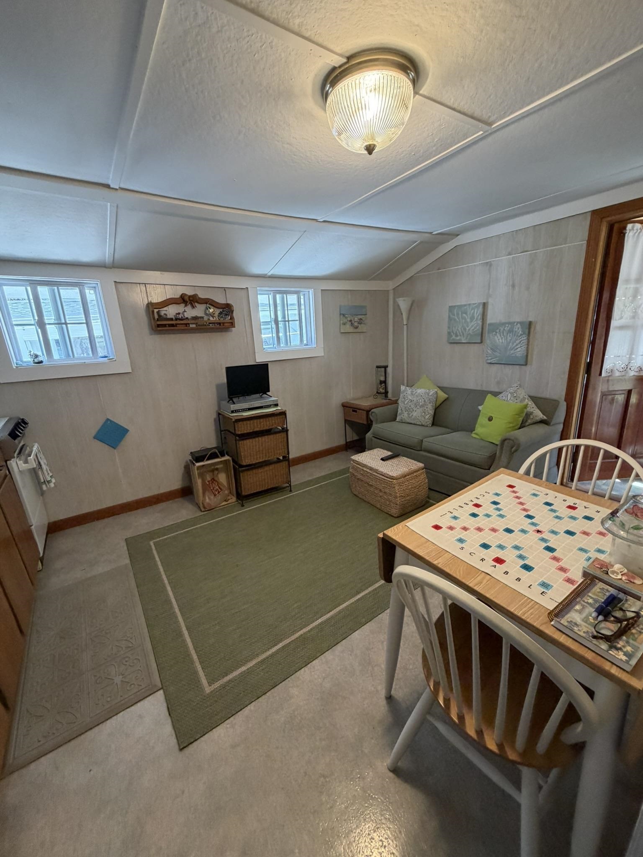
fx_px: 347
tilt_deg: -14.9
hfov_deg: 85.7
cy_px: 428
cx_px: 322
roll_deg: +5.2
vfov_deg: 102.1
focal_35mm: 14
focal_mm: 2.22
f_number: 2.2
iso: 250
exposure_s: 1/120
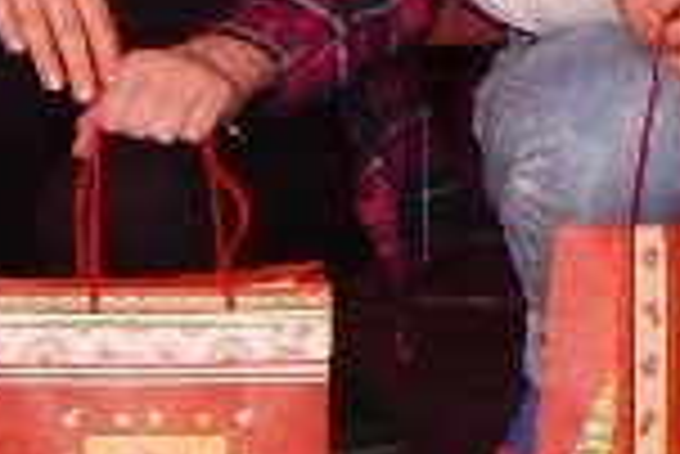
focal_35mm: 397
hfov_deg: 4.8
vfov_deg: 3.4
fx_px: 7506
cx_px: 2558
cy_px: -953
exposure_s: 1/30
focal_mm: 8.6
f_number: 3.7
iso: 280
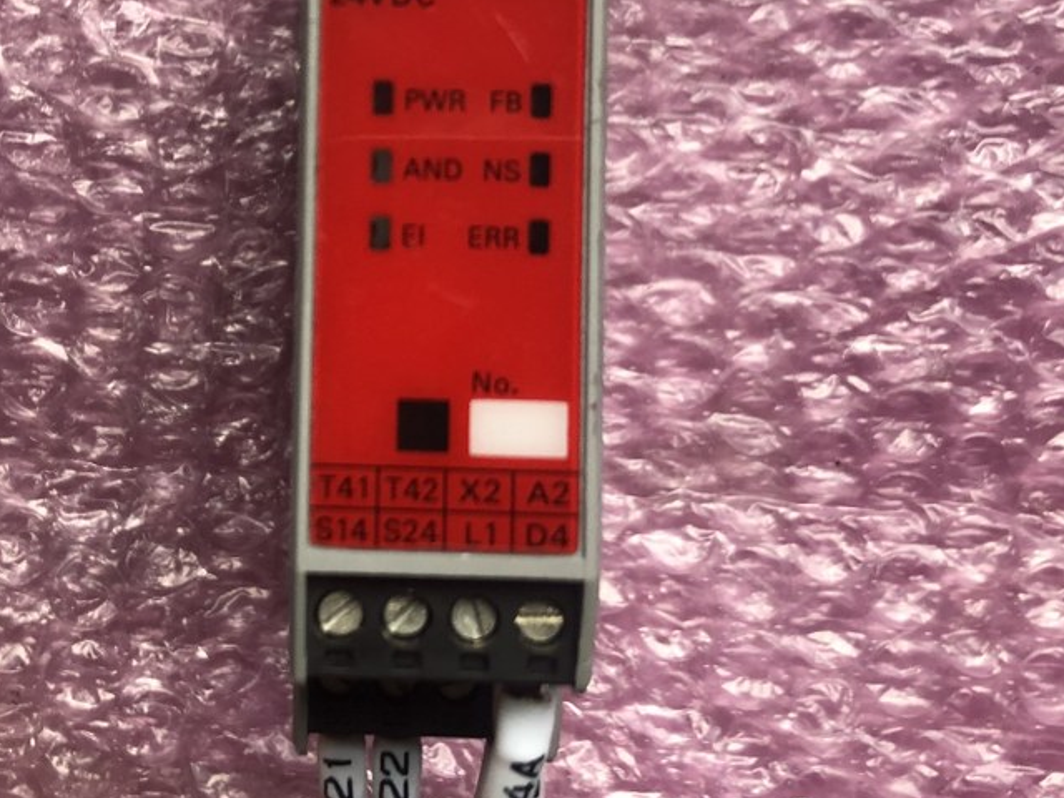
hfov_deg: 33.9
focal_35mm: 56
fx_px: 1721
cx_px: 309
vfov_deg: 25.7
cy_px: 170
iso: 25
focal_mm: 3.99
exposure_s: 1/30
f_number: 1.8
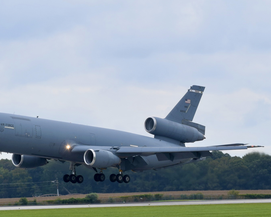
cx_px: 110
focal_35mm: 166
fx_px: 1332
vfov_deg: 9.3
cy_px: 108
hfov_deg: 11.6
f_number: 10
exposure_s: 1/400
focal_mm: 98
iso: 200
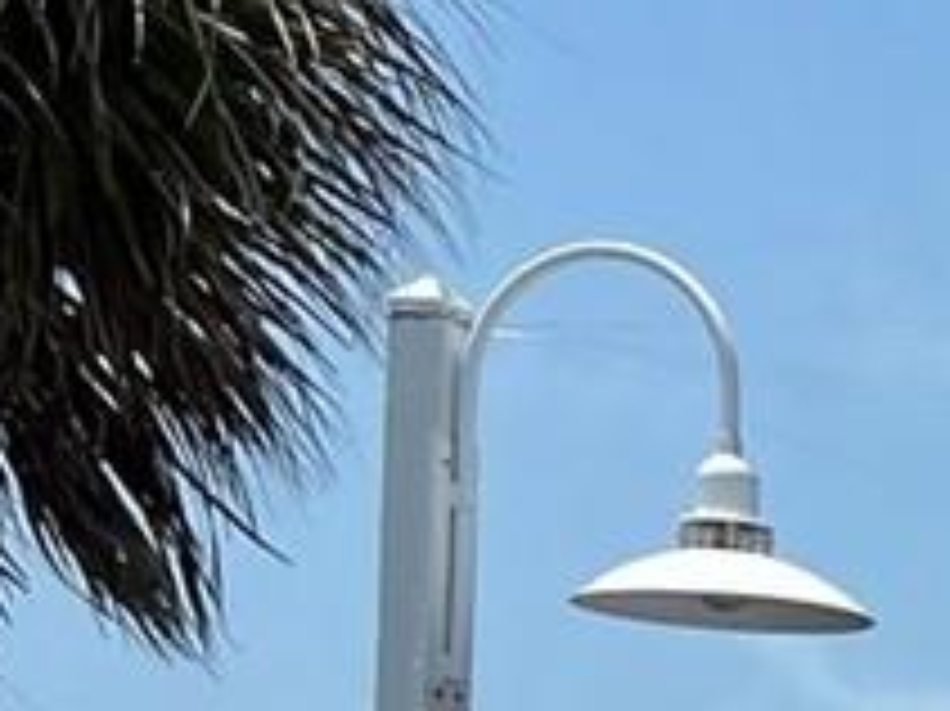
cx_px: 3080
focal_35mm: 197
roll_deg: -0.4
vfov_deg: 7.2
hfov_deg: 8.2
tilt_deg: +1.0
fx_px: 5403
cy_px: 1431
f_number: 1.5
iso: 50
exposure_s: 1/6993
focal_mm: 5.7
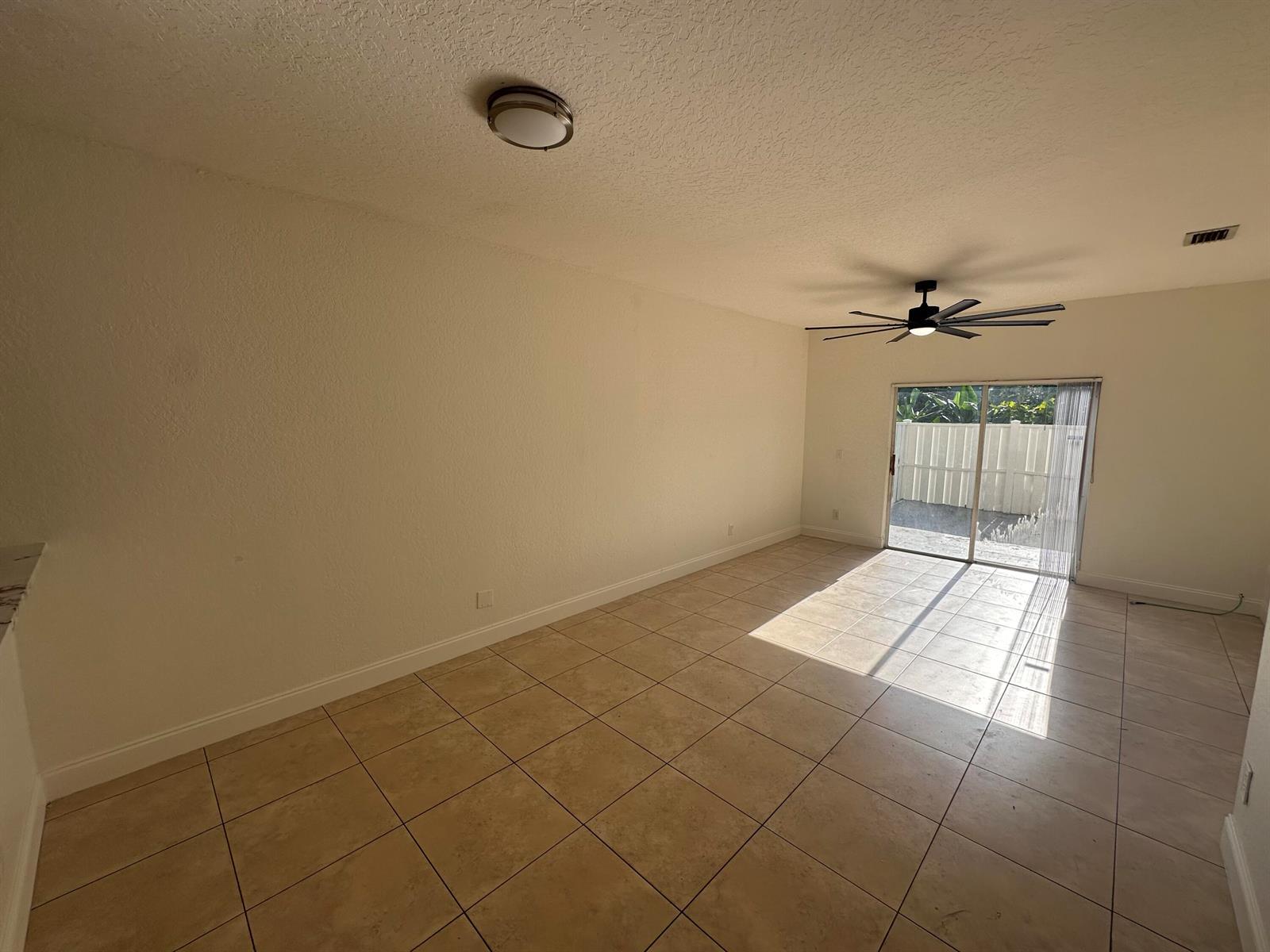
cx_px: 635
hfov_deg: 102.1
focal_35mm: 14
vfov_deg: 85.7
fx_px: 514
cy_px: 476
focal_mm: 2.22
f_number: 2.2
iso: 40
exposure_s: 1/506
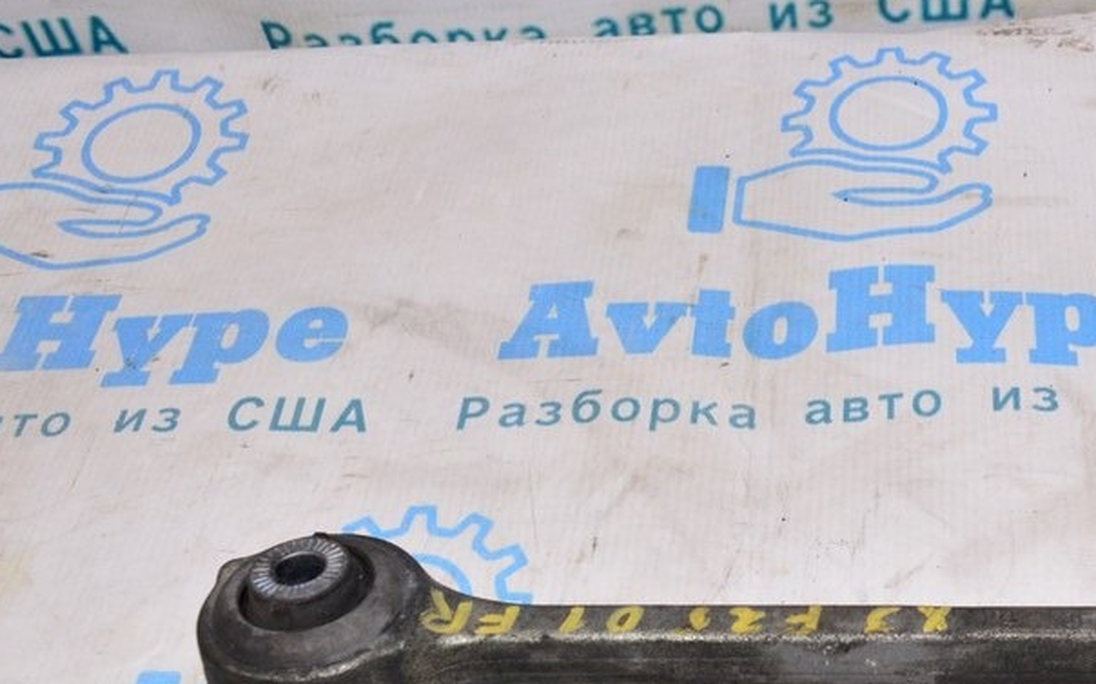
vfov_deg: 22.5
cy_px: 533
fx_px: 1702
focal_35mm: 57
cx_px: 907
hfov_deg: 34.4
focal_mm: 22
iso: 1600
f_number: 8
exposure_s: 1/200
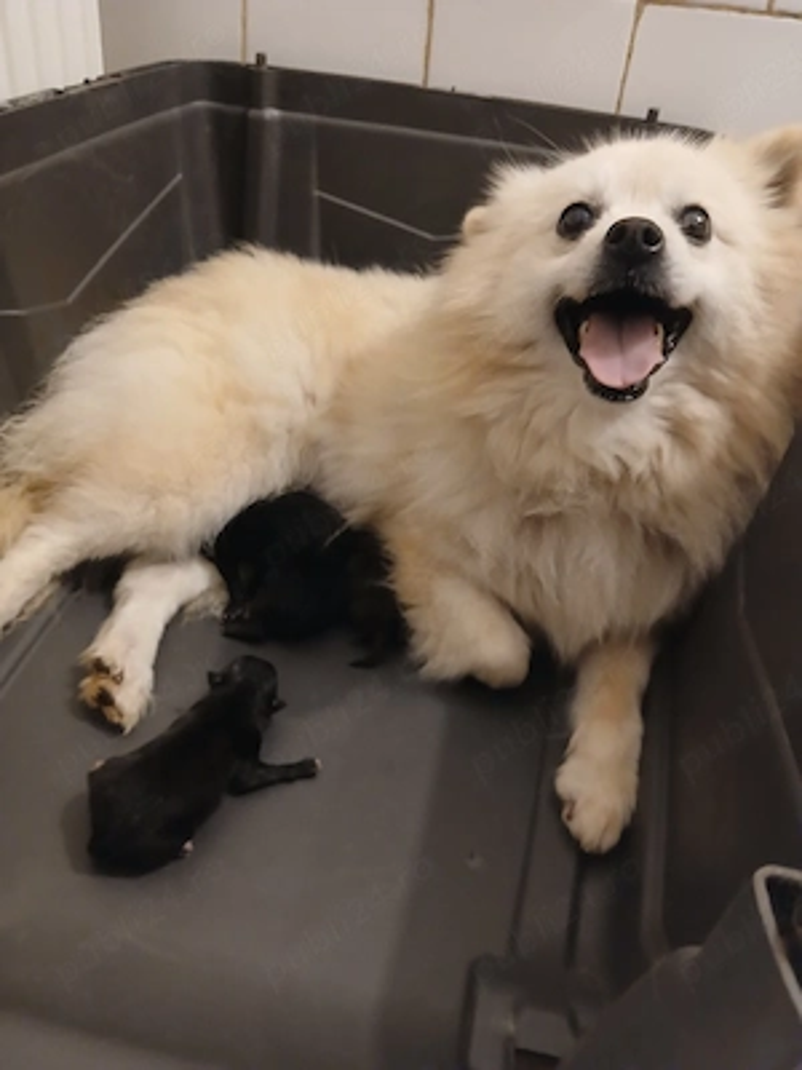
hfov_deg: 53.1
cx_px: 401
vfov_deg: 67.3
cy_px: 535
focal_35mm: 26
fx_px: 803
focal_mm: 3.98
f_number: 1.8
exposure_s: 1/25.1
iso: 400
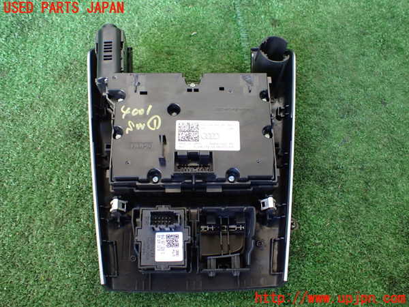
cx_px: 204
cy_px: 154
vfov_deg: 46.8
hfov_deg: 60.0
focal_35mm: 30
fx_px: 354
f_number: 2.3
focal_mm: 5.4
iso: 800
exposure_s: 1/80
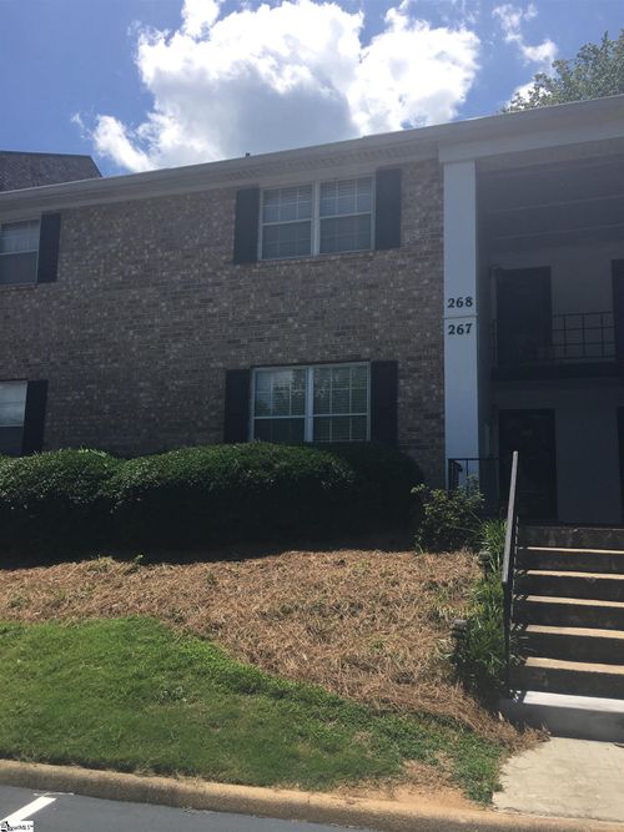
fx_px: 697
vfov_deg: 61.7
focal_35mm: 29
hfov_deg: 48.2
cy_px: 416
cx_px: 312
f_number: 2.2
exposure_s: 1/1538
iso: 25
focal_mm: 4.15
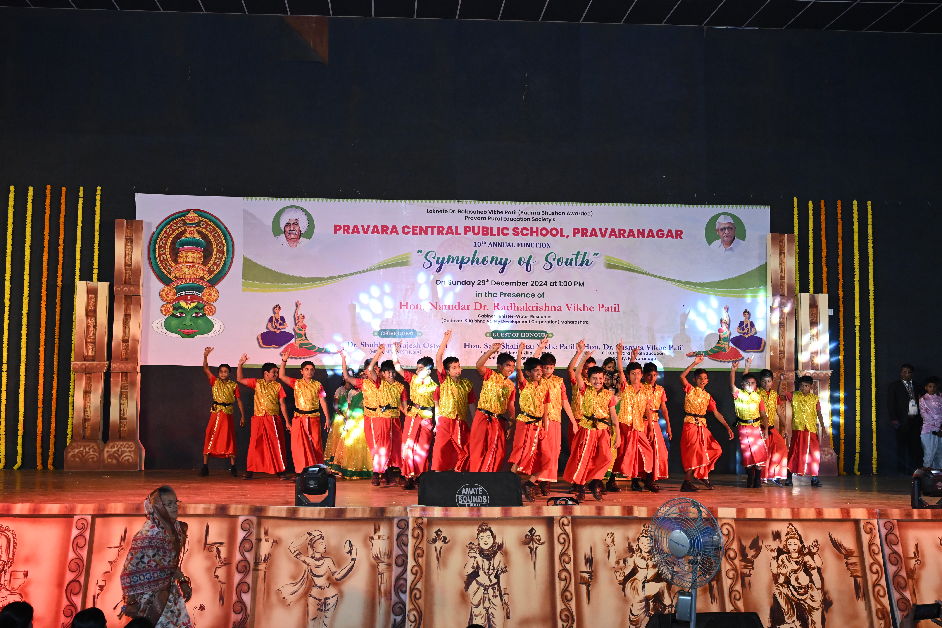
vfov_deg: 33.4
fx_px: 1047
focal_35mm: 40
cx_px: 471
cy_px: 314
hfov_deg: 48.5
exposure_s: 1/125
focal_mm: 40
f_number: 5.6
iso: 4000
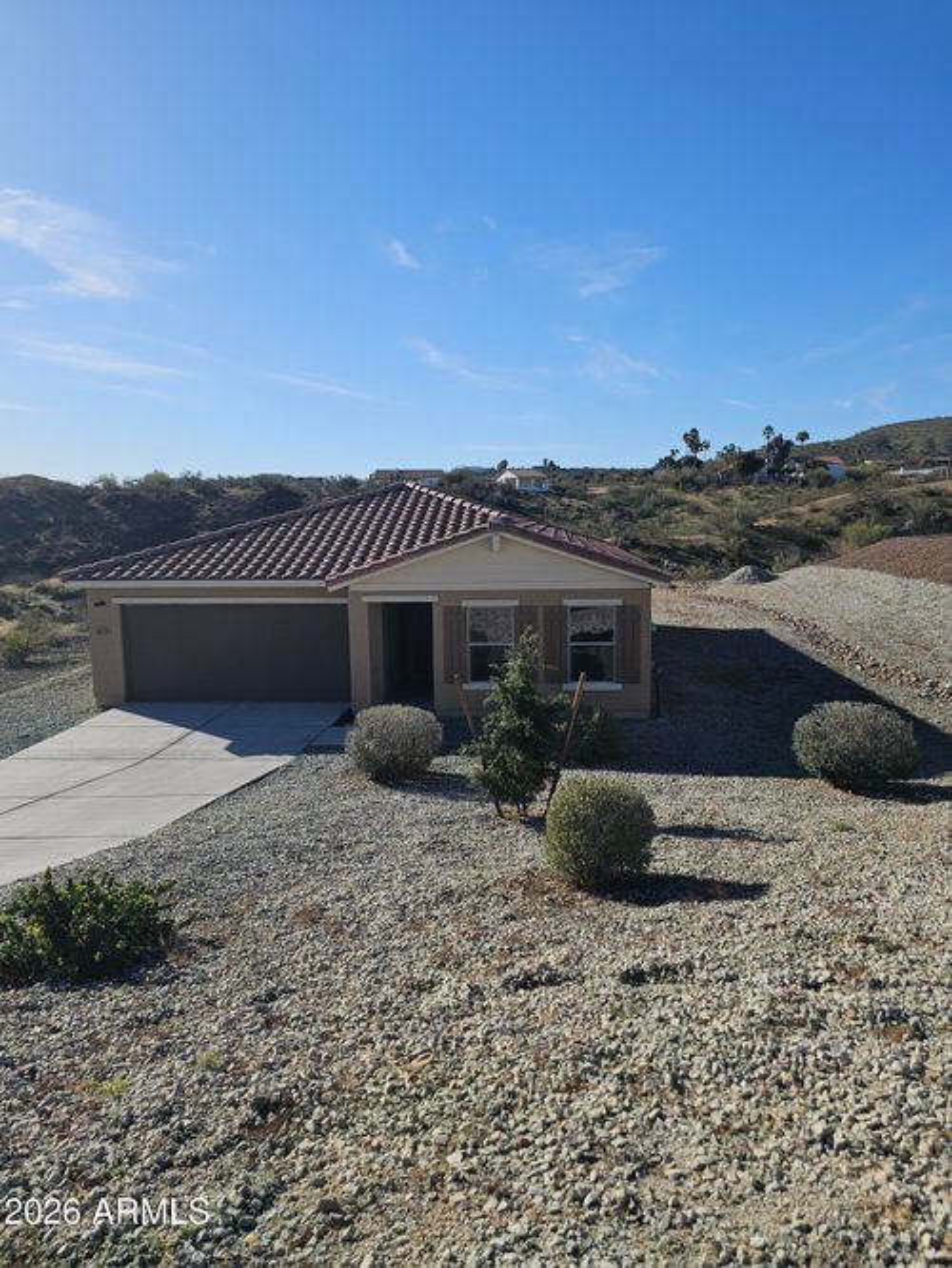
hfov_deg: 58.9
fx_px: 843
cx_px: 476
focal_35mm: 23
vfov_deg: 73.9
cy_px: 634
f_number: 1.7
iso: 16
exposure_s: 1/1667
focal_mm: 6.3
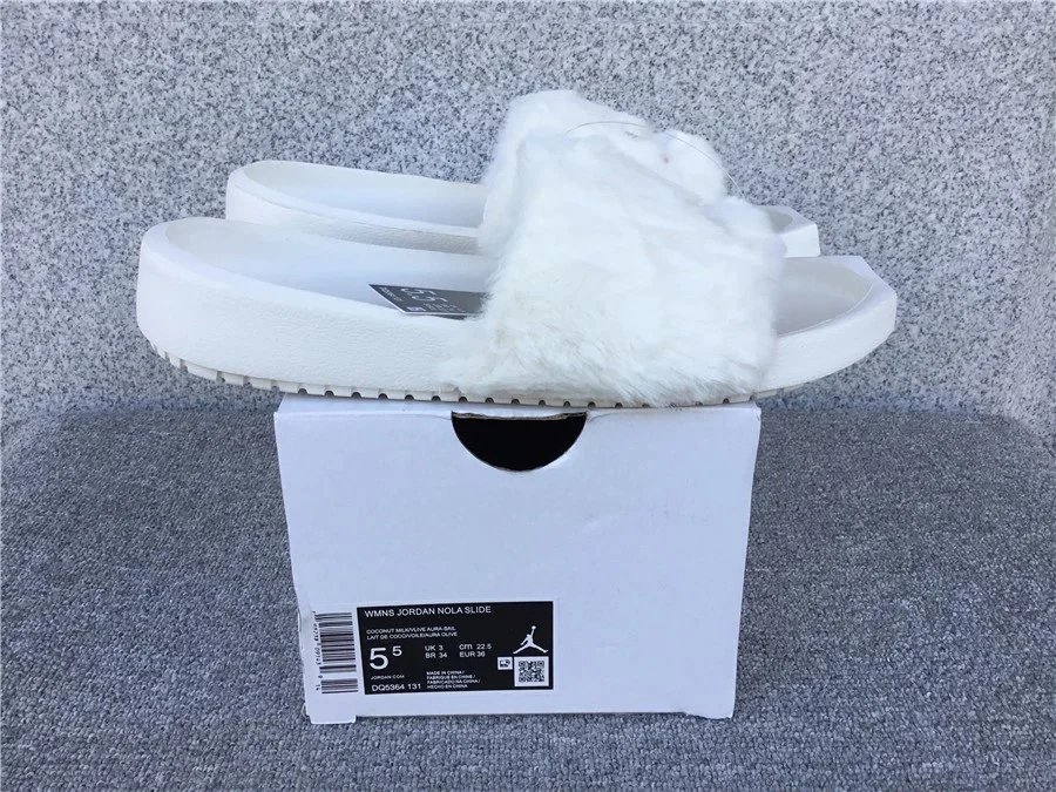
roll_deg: +0.3
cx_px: 528
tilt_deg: -22.3
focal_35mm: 31
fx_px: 946
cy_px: 396
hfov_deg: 58.4
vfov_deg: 45.4
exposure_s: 1/128
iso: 25
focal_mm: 3.3
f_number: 2.4
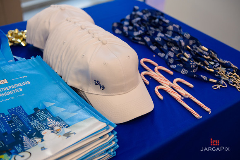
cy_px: 80
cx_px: 120
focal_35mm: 48
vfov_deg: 28.1
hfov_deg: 41.1
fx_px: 320
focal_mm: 48
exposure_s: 1/125
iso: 800
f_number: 3.2
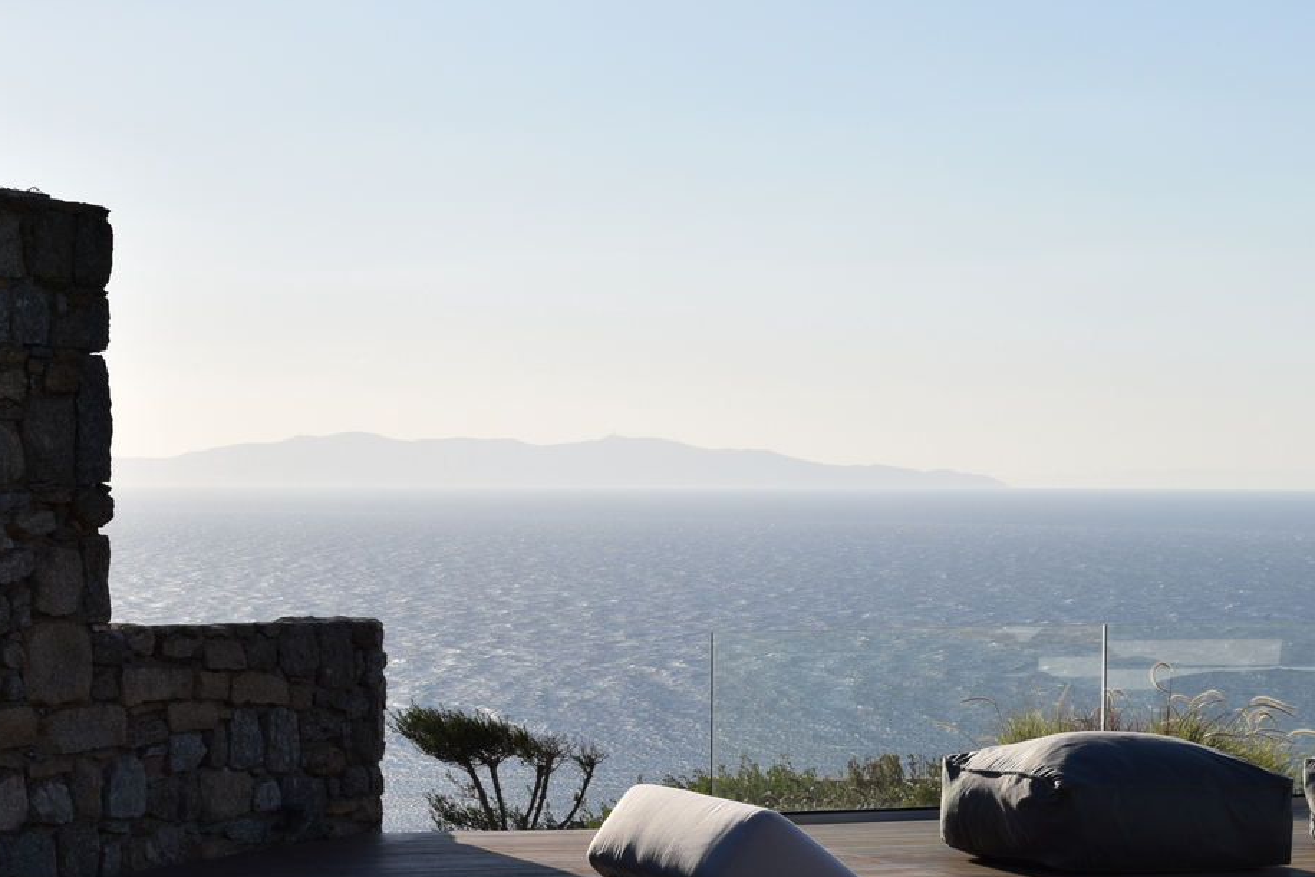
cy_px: 738
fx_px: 4306
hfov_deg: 17.3
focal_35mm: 118
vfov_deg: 11.6
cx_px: 788
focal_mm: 45
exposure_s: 1/400
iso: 100
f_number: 9
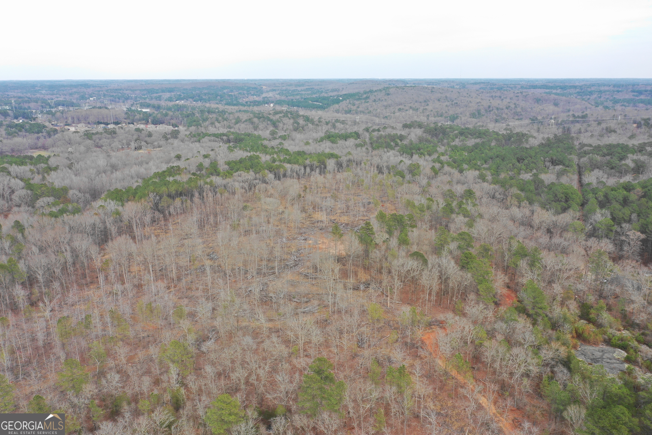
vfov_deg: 46.4
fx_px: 507
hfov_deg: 65.5
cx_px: 326
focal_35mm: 28
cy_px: 218
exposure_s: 1/100
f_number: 5.6
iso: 100
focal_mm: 10.26
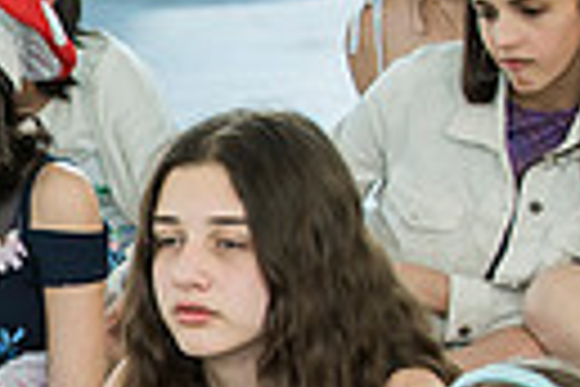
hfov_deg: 6.5
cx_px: -211
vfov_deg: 4.4
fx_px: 5058
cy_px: 403
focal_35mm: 314
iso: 640
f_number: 4
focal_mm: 70
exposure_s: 1/160
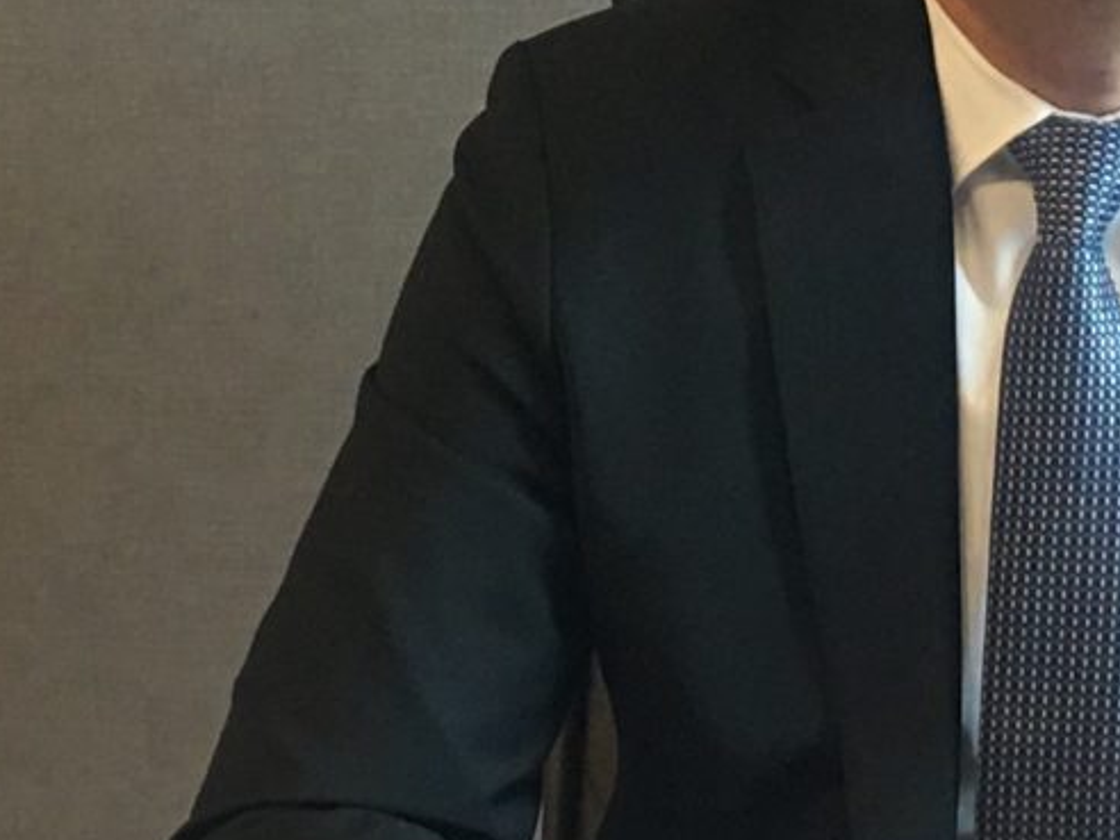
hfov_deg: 13.0
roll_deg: +0.2
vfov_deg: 9.6
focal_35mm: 151
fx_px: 4886
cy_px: -337
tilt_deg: +0.7
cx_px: 808
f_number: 2.2
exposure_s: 1/15
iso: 50
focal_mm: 4.15
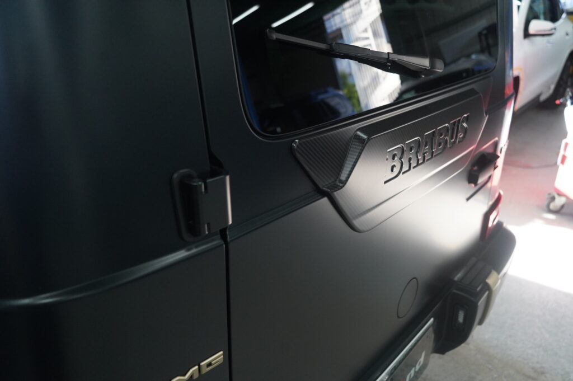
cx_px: 286
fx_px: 493
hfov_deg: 60.3
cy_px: 190
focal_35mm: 31
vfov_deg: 42.3
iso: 4000
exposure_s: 1/160
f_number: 4.5
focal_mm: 31
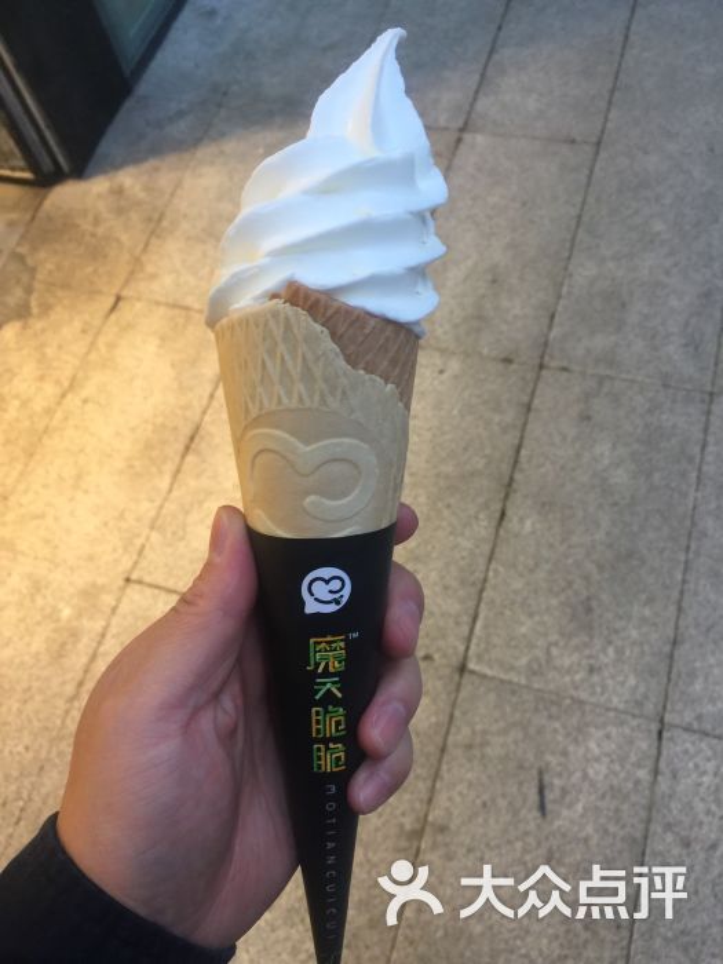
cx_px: 362
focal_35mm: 29
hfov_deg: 48.2
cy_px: 482
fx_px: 808
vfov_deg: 61.7
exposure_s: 1/33
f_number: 2.2
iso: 32
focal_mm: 4.15
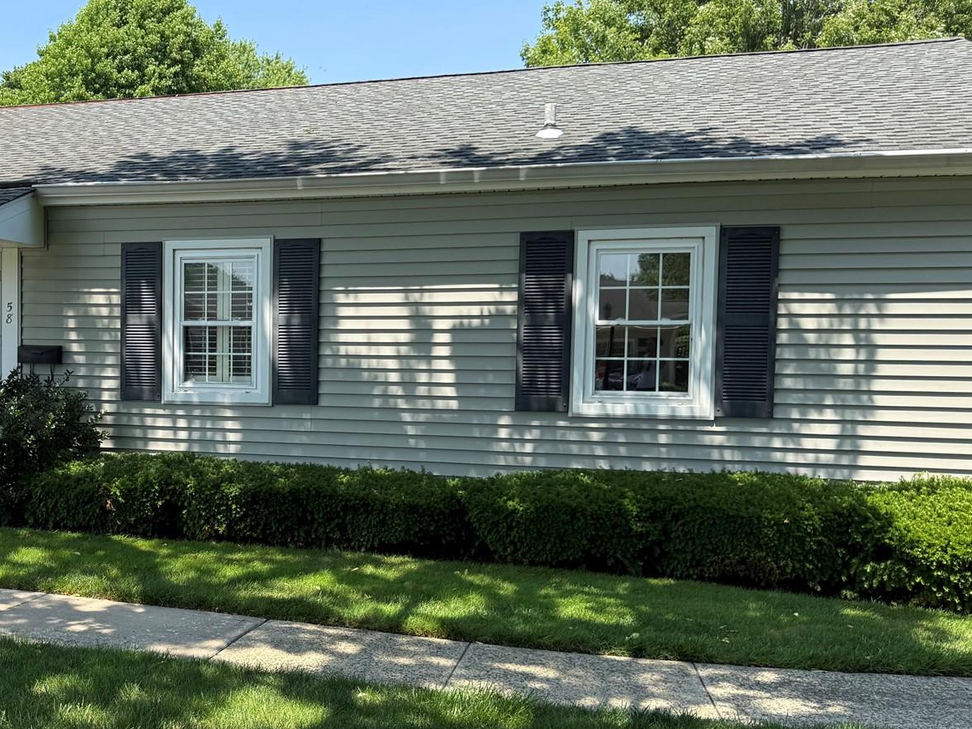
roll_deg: -1.1
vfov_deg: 34.3
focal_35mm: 42
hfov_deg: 42.8
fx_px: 1180
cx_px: 198
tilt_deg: -3.2
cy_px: 409
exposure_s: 1/1727
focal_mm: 6.76
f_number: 1.78
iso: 80
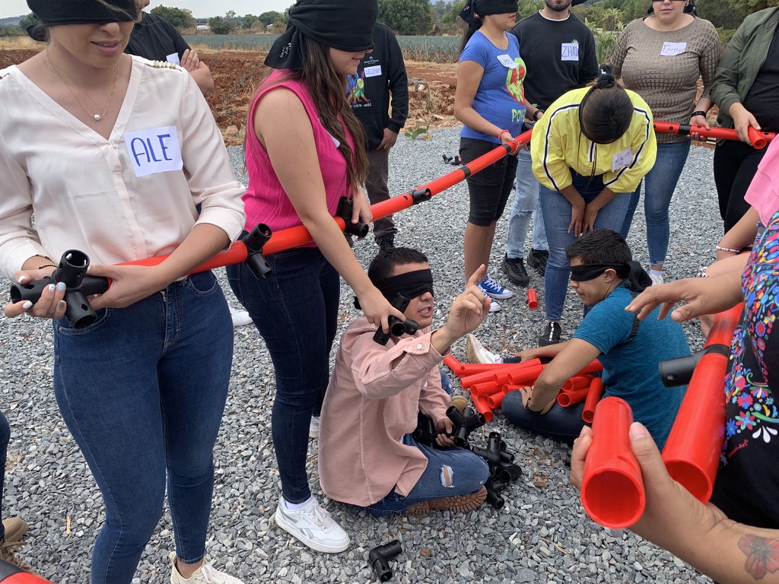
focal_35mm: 26
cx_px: 390
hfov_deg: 67.3
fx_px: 585
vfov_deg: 53.1
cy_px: 292
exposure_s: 1/683
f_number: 1.8
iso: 25
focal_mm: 4.25
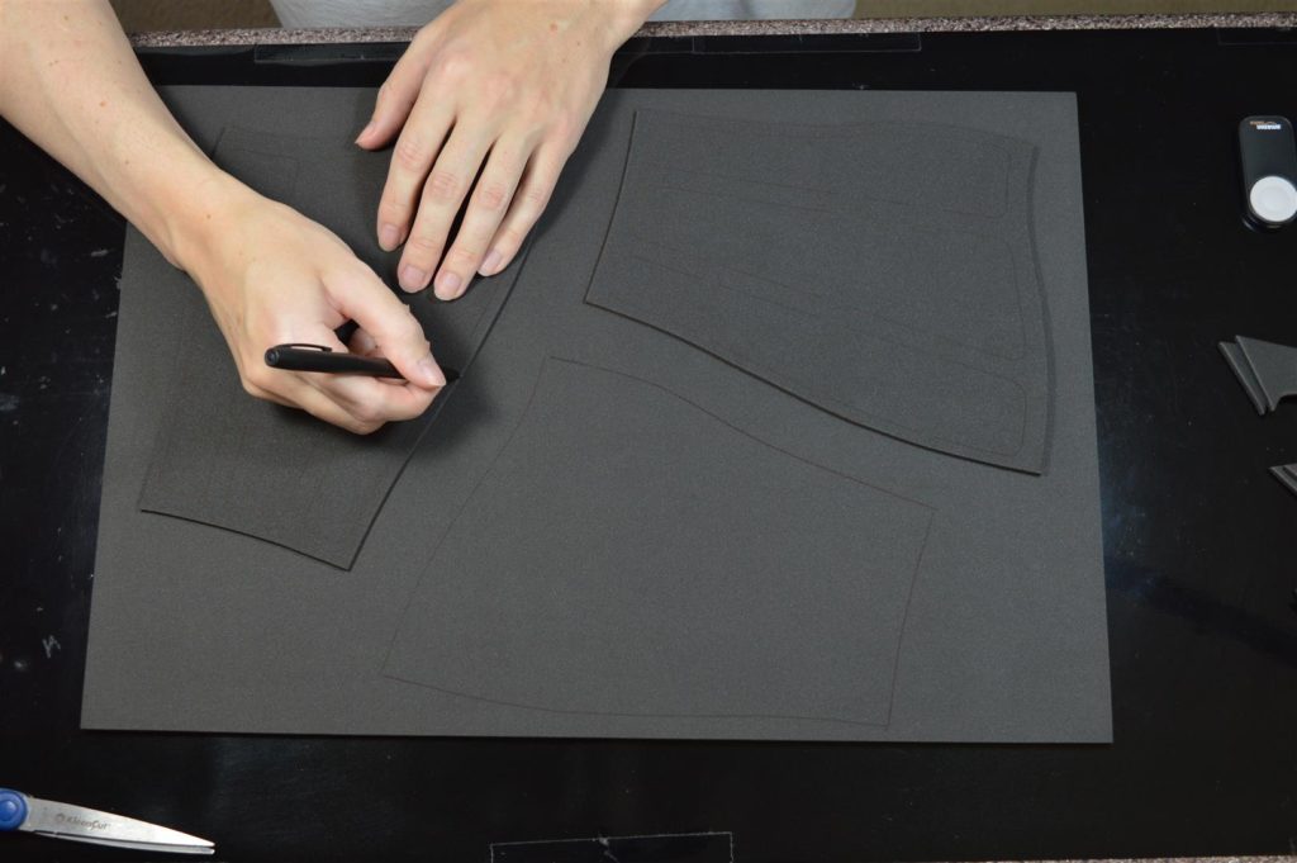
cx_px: 648
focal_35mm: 51
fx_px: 1836
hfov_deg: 38.9
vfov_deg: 26.4
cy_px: 432
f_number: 6.3
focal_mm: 34
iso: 400
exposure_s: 1/40
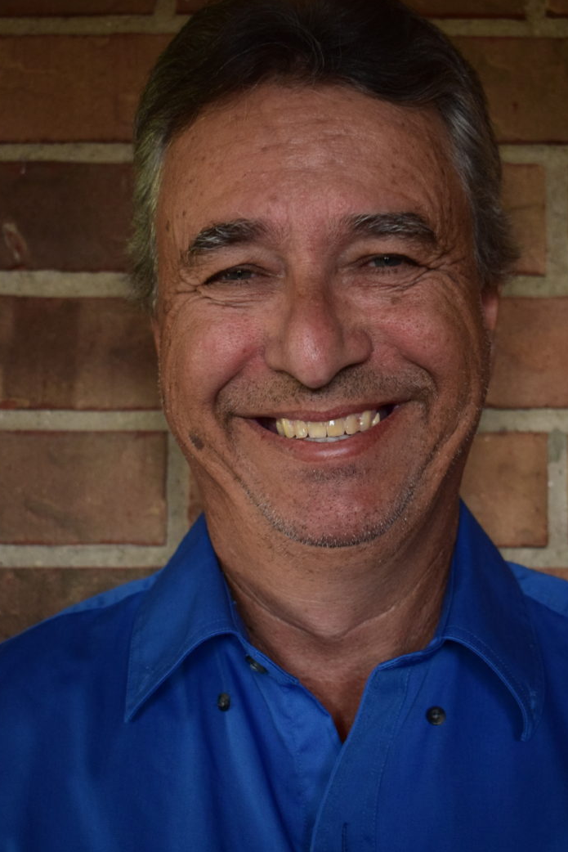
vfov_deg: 31.9
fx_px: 1490
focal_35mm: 63
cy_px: 401
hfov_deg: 21.6
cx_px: 302
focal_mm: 38
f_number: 4.8
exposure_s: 1/60
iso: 2500
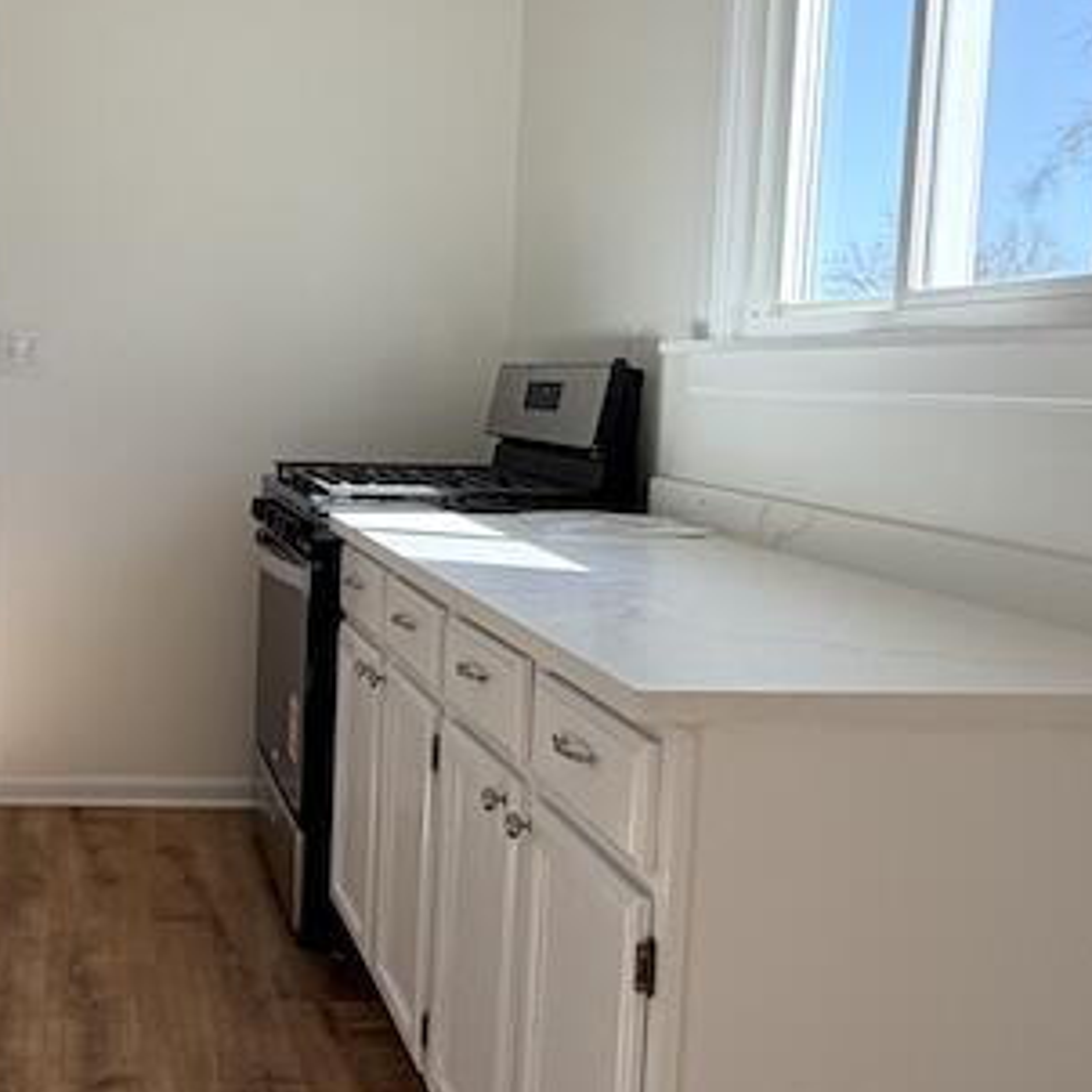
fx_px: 1499
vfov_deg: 40.0
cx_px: 69
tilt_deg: -6.6
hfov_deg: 36.9
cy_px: 532
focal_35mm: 42
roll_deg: -1.4
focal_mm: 2.22
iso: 50
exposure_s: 1/160
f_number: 2.2
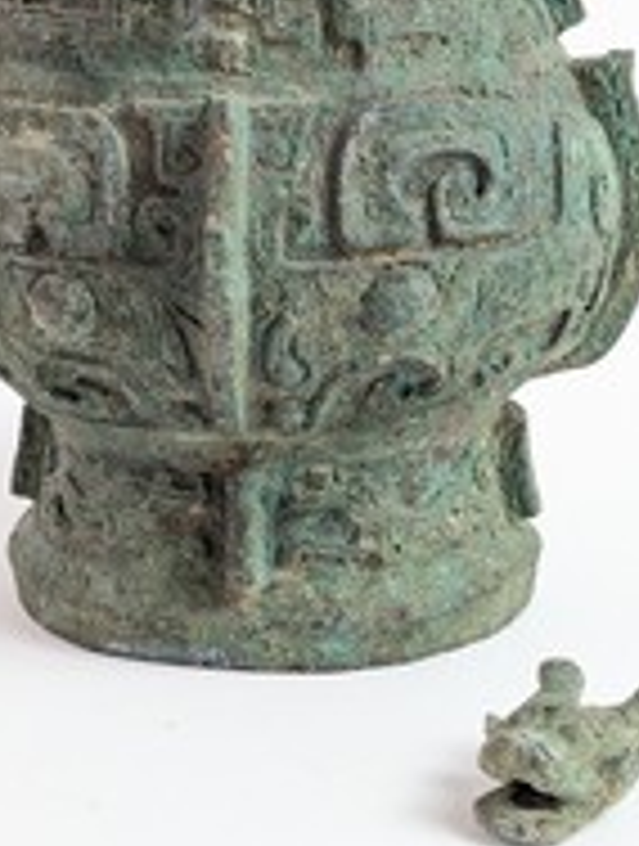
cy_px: 140
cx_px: 290
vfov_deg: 19.0
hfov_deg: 14.6
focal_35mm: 102
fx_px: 2499
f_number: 1.85
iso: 105
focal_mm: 6.81
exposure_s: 1/99.9
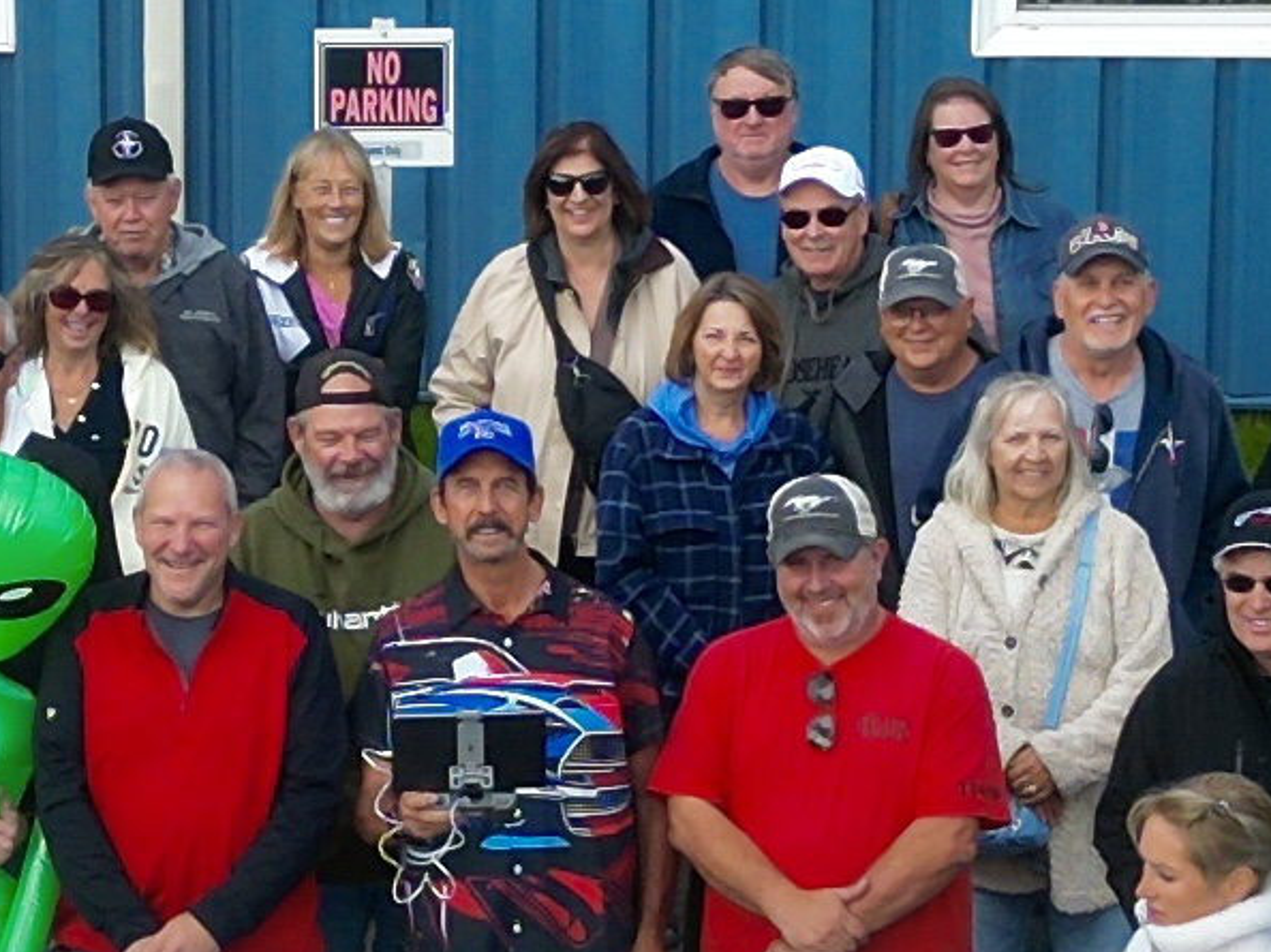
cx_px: 60
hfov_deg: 12.0
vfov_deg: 9.1
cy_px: 340
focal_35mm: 163
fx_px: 5982
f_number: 1.7
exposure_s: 1/2000
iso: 200
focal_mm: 6.72
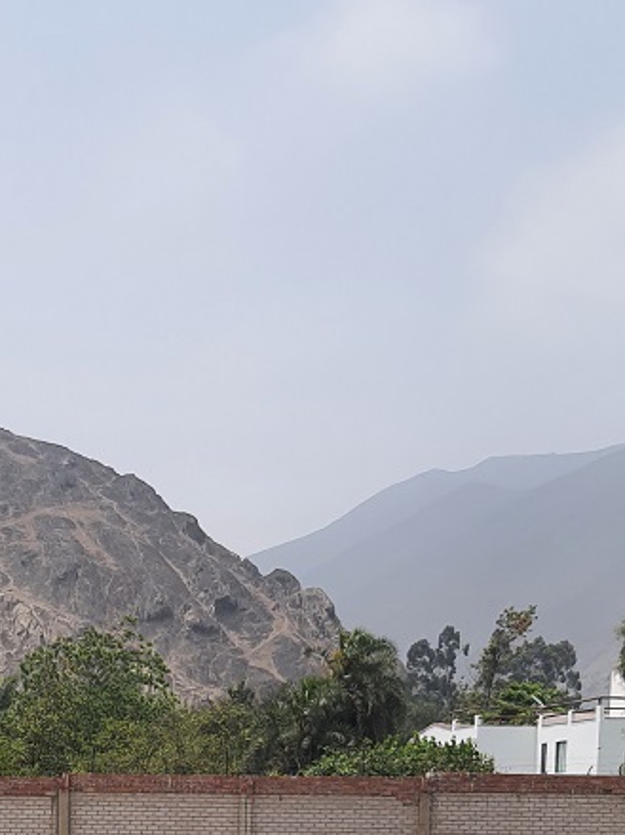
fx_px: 1903
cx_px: -97
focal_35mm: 79
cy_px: 986
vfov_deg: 22.8
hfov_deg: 17.9
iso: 50
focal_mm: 4.32
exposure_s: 1/4112
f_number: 1.7
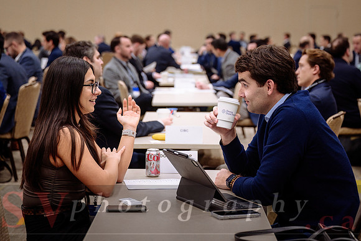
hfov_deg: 25.0
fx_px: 812
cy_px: 91
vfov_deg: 16.8
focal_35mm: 81
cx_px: 201
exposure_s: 1/125
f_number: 3.2
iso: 1000
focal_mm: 65
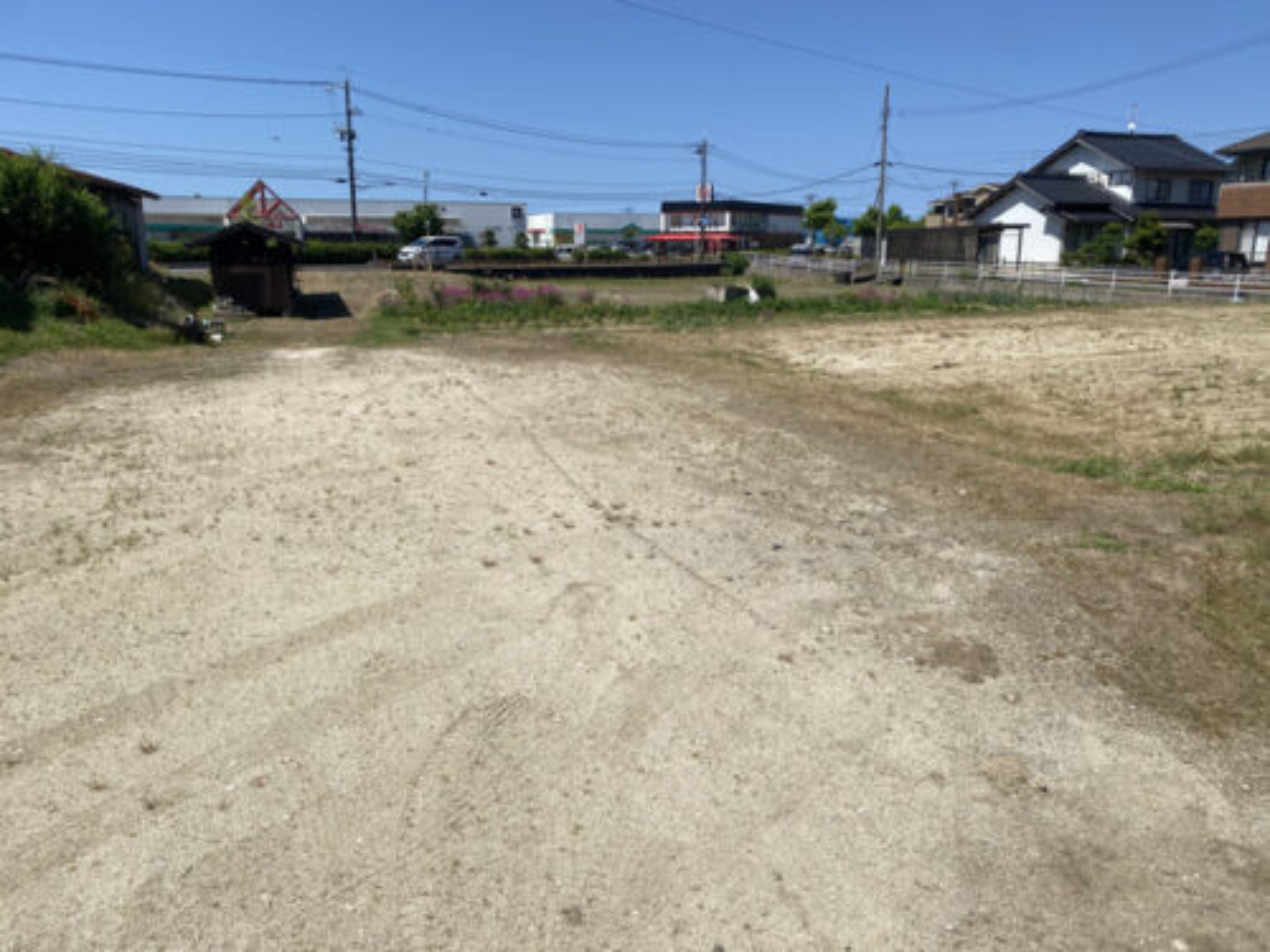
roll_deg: -0.5
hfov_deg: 67.3
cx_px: 635
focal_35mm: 26
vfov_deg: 53.1
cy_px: 476
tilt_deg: -14.2
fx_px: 954
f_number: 1.8
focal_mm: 4.25
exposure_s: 1/5025
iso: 32
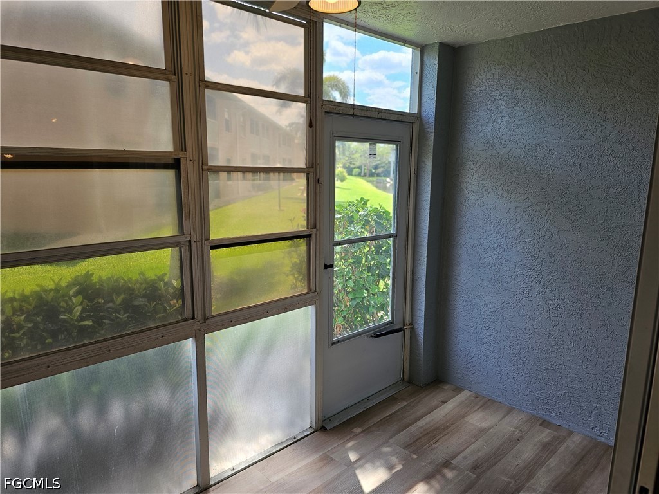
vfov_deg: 58.9
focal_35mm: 23
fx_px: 438
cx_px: 330
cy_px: 247
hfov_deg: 73.9
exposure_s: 1/207
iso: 32
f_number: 1.7
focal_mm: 6.3
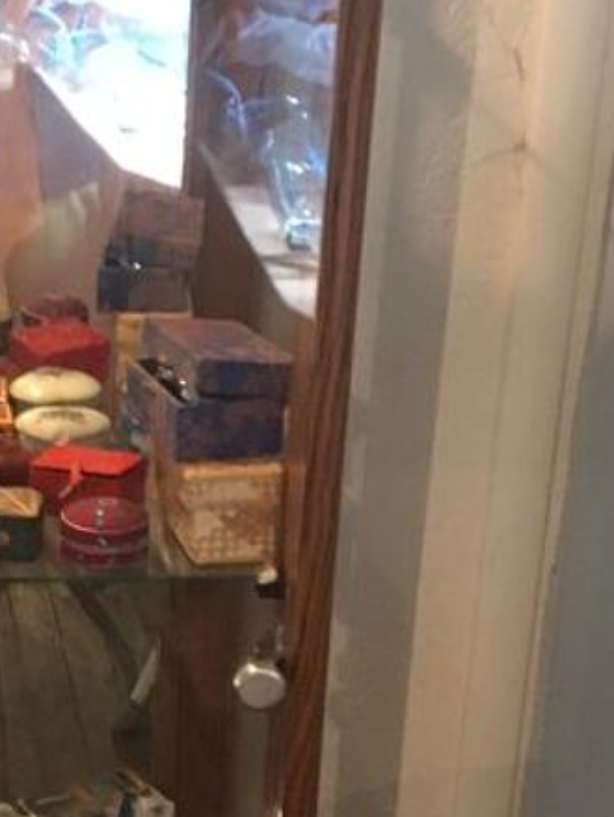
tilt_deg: -23.0
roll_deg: +0.7
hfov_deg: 15.7
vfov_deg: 22.1
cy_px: 550
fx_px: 2078
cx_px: -251
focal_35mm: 88
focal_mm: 4.15
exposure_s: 1/25
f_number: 2.2
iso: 200
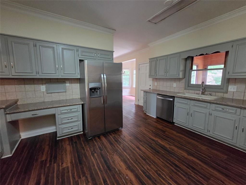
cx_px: 123
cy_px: 92
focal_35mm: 13
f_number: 2.2
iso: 1250
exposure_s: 1/60
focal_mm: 2.2
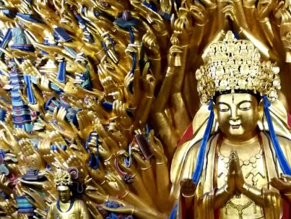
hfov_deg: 29.0
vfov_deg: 22.1
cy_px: 158
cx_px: 211
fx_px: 555
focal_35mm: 66
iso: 400
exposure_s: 1/25
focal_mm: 3.83
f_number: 2.2
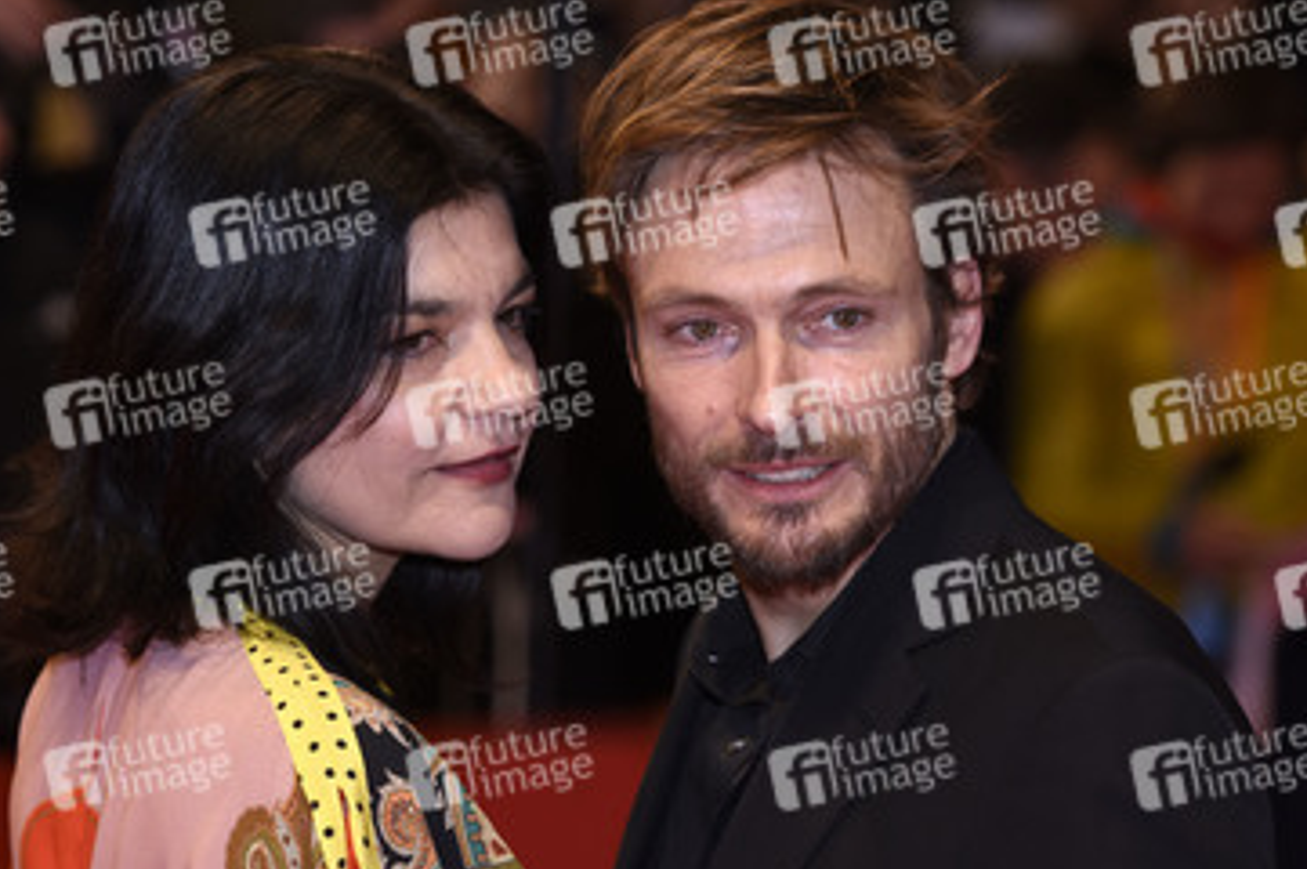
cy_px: 496
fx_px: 7472
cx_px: 549
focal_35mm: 206
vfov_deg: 6.7
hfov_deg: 10.0
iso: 640
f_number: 3.2
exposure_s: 1/400
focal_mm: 110
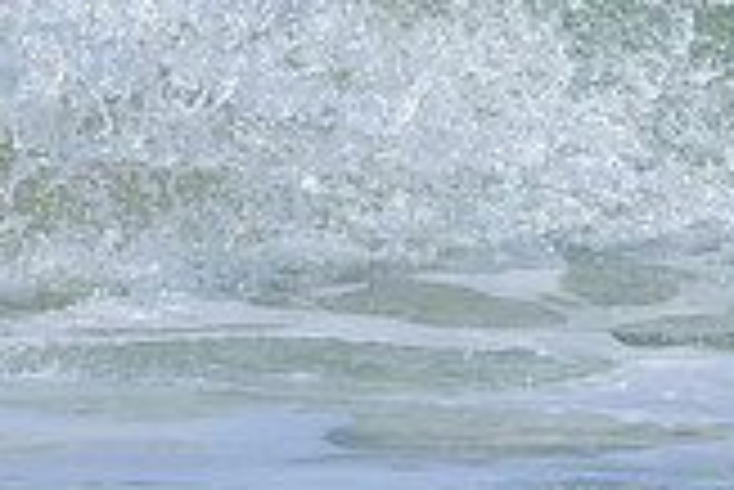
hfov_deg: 0.5
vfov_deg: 0.4
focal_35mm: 3897
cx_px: 964
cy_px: -415
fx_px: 79524
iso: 360
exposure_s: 1/2000
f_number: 6.3
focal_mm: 800
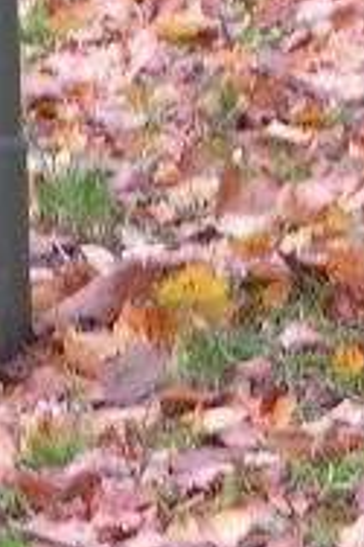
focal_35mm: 602
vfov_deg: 3.4
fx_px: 9146
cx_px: 550
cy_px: 390
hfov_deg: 2.3
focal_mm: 20.9
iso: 200
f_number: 3.5
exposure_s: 1/30
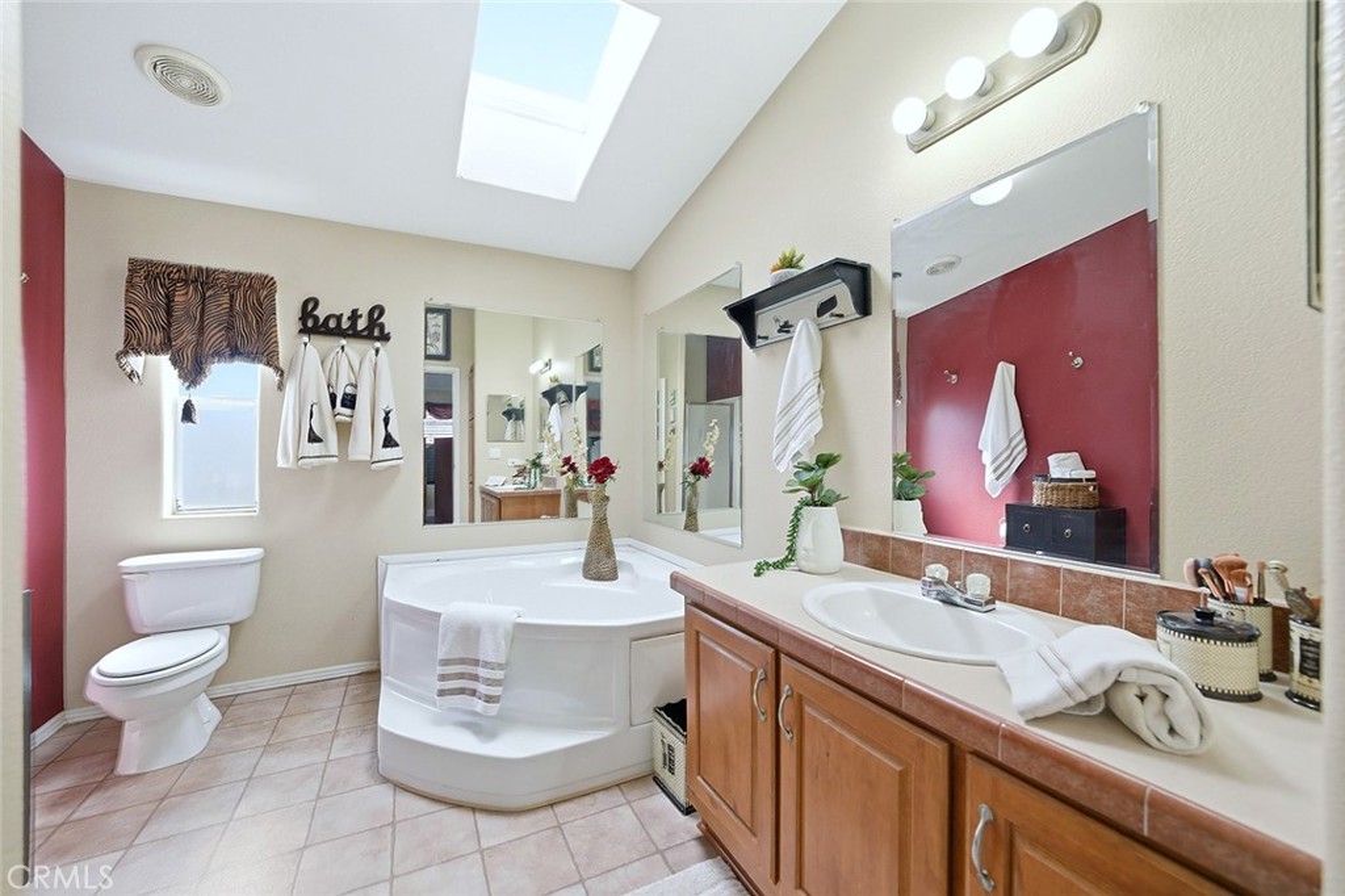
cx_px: 672
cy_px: 448
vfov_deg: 85.4
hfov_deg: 108.3
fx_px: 486
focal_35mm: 13
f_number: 5
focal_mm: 13
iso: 1000
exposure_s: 1/1600
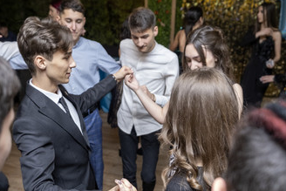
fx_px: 310
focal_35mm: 39
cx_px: 123
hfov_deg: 49.4
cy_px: 141
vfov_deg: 33.6
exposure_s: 1/160
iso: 800
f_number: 1.4
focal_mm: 13
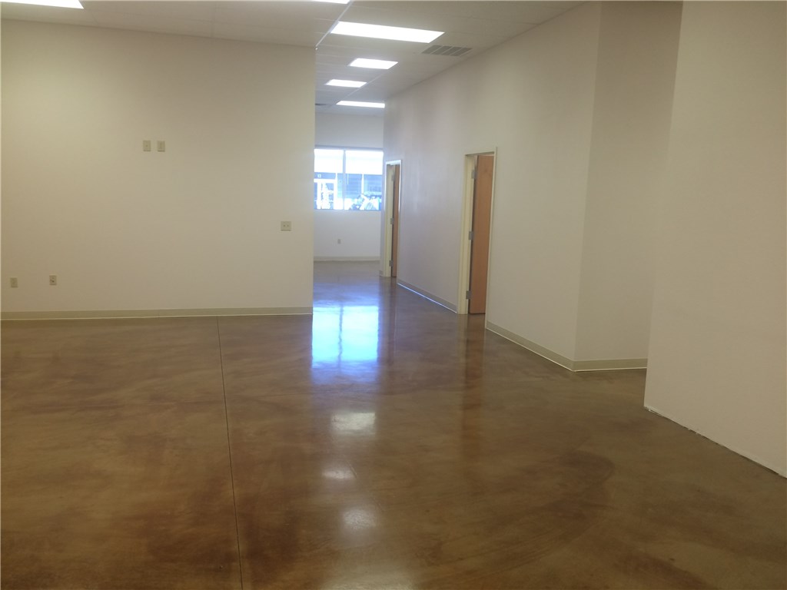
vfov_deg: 48.2
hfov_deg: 61.7
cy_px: 295
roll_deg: -2.3
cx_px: 394
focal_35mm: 29
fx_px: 659
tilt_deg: -10.0
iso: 32
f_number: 2.2
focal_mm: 4.15
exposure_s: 1/40
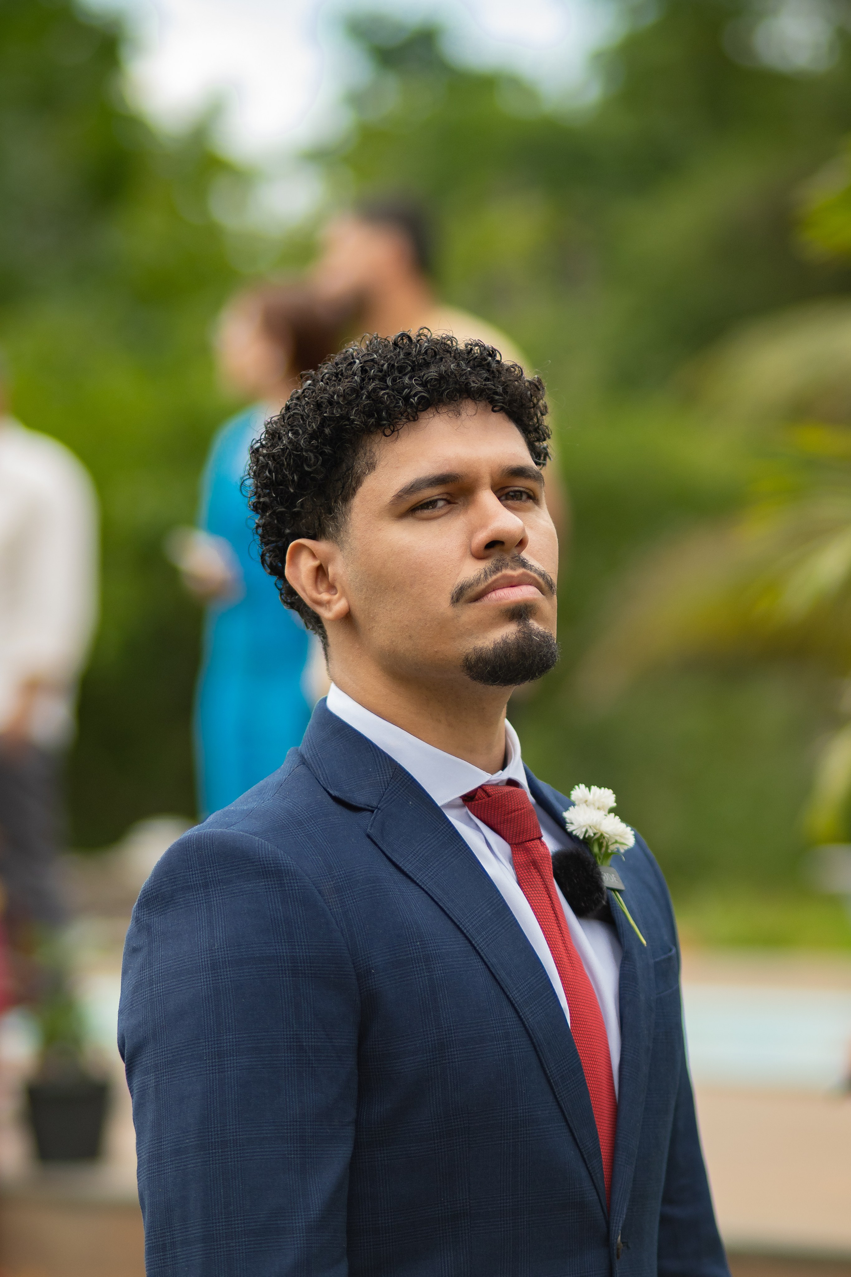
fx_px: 4521
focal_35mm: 128
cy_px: 638
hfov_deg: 10.8
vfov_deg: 16.1
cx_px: 426
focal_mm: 85
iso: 320
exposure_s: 1/1250
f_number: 2
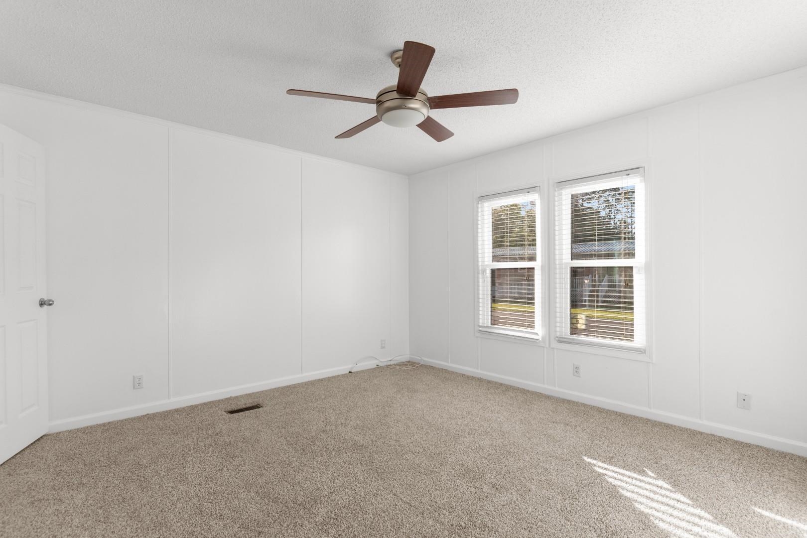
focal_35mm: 17
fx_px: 381
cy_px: 269
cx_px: 404
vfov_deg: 70.4
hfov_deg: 93.3
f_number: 4.8
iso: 100
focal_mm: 11.5
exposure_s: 1/40
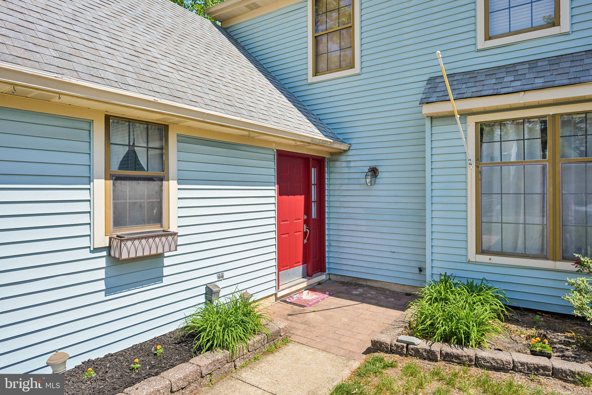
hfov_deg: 82.6
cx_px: 296
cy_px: 198
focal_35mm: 20
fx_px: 337
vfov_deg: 60.7
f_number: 8
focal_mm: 20.5
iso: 100
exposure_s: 1/200
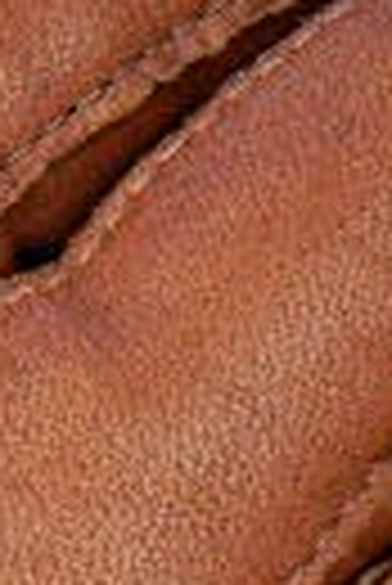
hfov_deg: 4.5
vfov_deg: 6.7
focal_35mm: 301
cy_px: 994
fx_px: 4903
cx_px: 734
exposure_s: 1/16
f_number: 4
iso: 400
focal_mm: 10.6
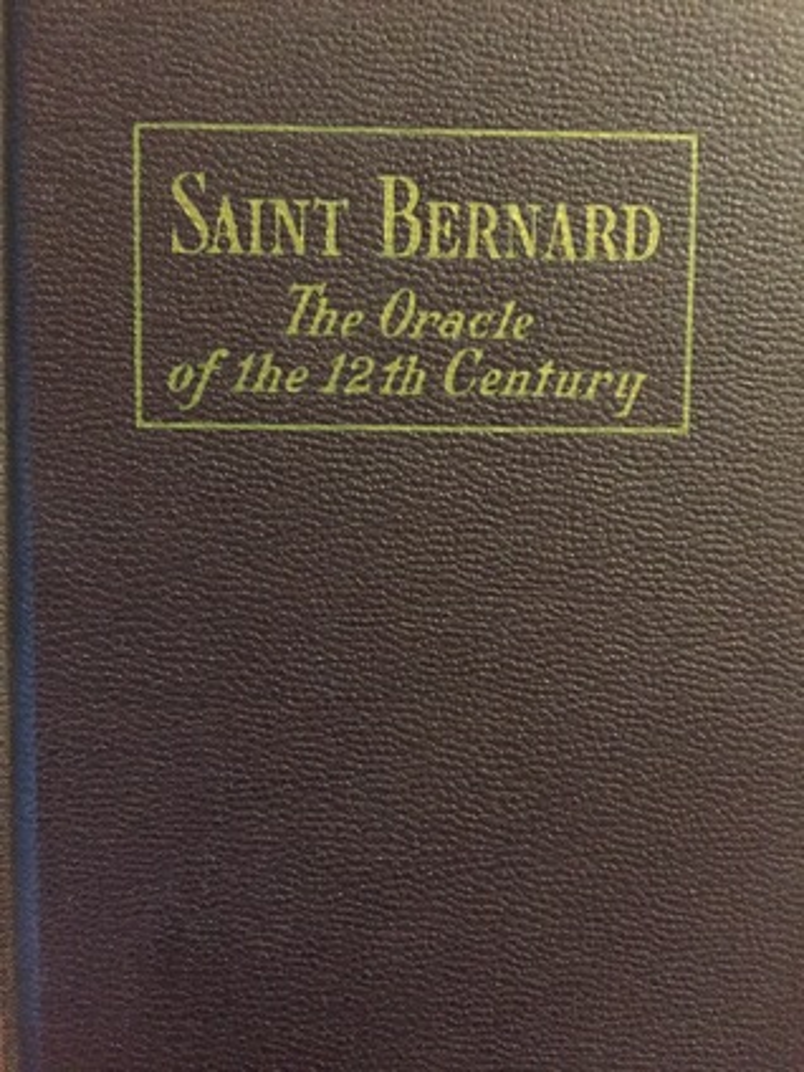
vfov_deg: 61.7
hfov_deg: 48.2
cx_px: 402
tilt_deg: -68.0
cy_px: 536
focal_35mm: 29
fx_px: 898
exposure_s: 1/15
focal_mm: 4.15
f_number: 2.2
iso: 800
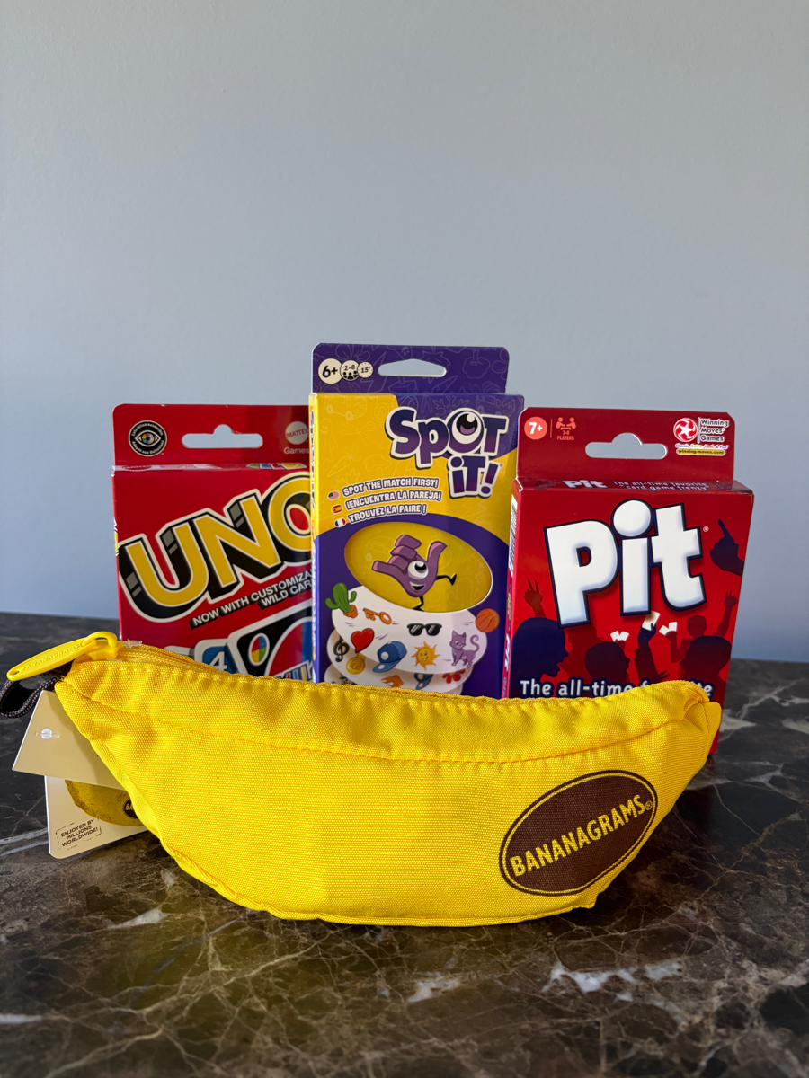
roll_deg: +0.1
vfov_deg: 67.3
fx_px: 810
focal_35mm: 26
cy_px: 539
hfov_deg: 53.1
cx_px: 404
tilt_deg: -12.5
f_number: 1.6
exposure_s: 1/60
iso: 200
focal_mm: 5.96
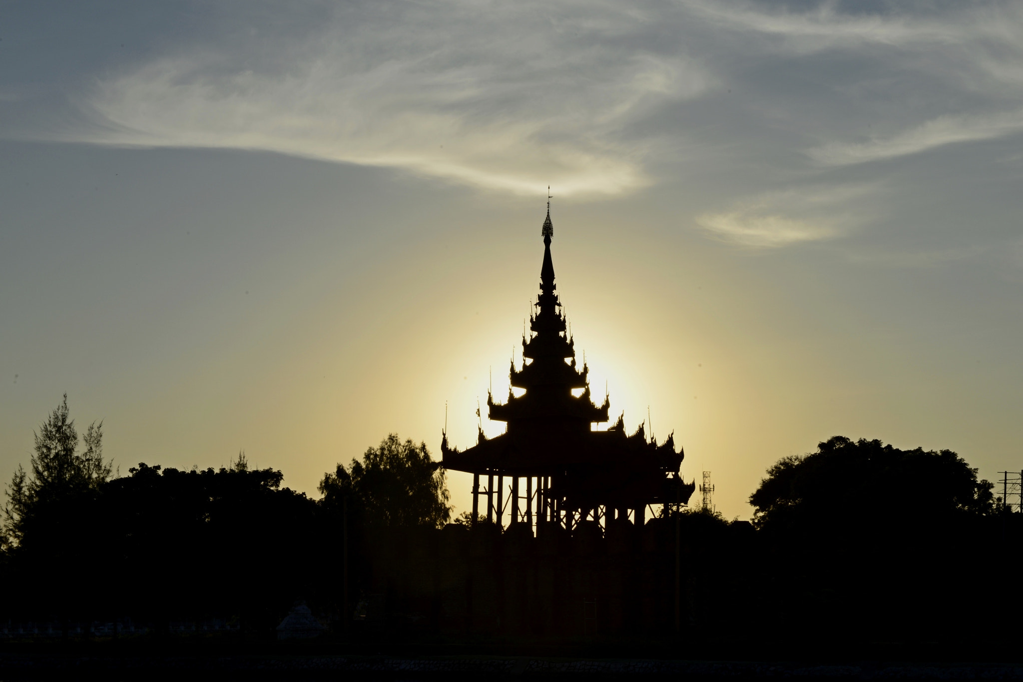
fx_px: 1989
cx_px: 512
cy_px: 341
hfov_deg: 28.8
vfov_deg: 19.5
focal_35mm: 70
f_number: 22
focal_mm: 70
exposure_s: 1/250
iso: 200
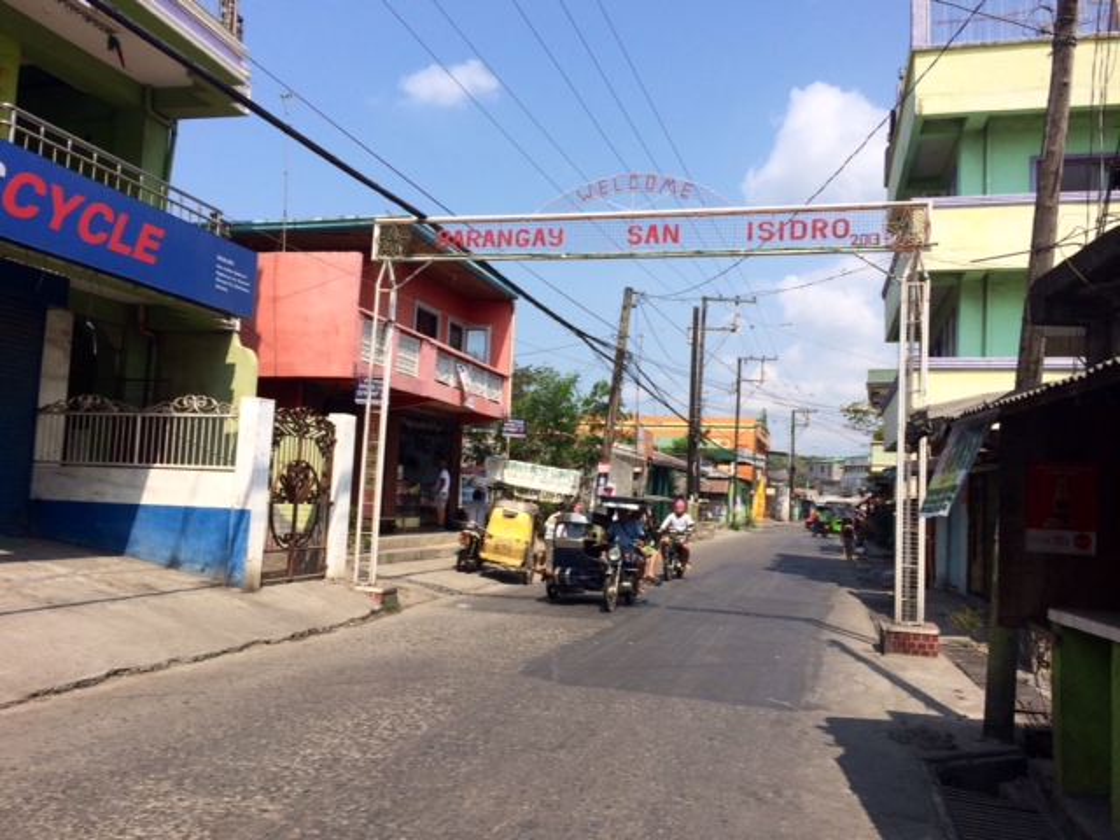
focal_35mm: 30
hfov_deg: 60.0
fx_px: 971
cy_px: 420
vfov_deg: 46.8
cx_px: 560
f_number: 2.2
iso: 32
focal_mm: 4.12
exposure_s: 1/2160
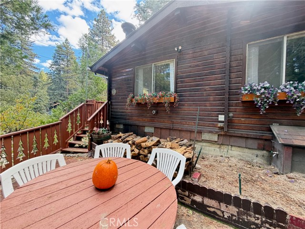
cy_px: 114
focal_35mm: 14
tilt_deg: -0.8
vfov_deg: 85.7
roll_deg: -2.1
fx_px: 123
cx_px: 152
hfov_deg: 102.1
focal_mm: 2.22
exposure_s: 1/121
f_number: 2.2
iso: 200
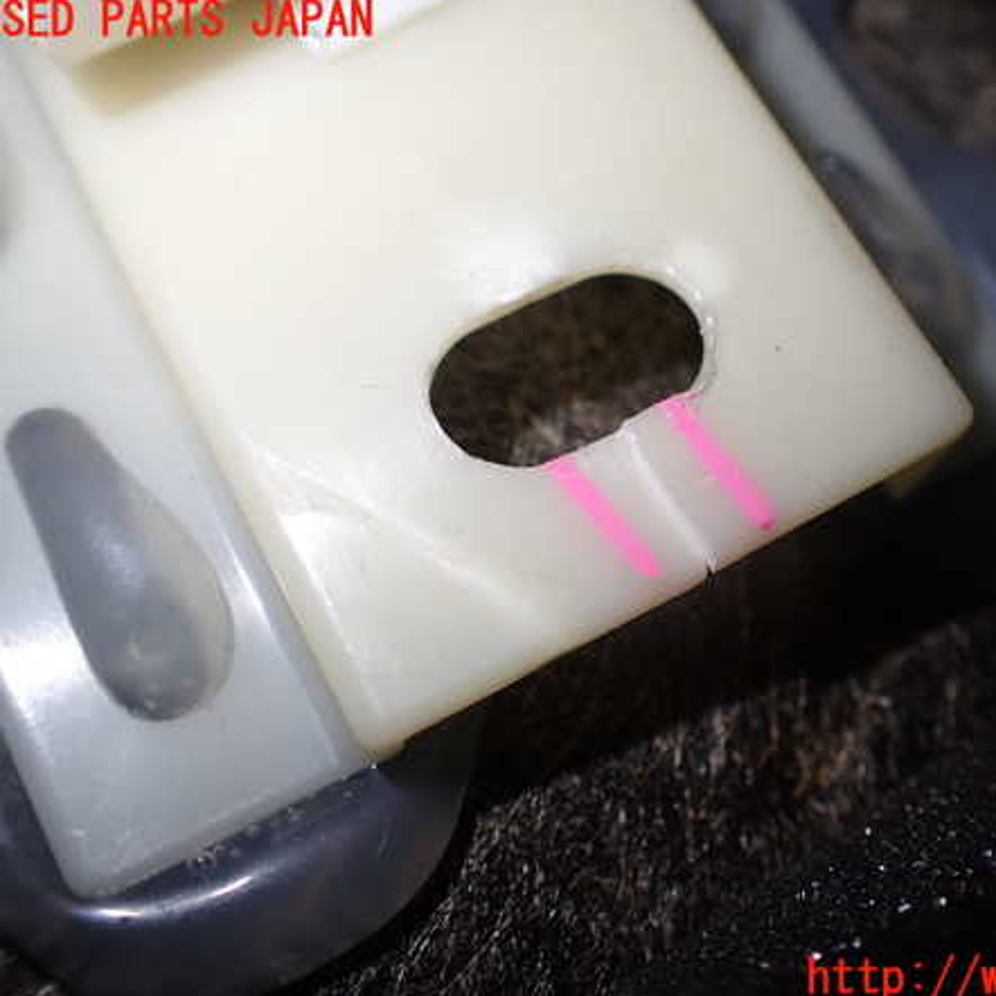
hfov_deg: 45.5
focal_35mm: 36
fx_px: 1172
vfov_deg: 46.0
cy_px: 500
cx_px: 640
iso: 100
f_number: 2.3
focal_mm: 5.4
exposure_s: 1/125
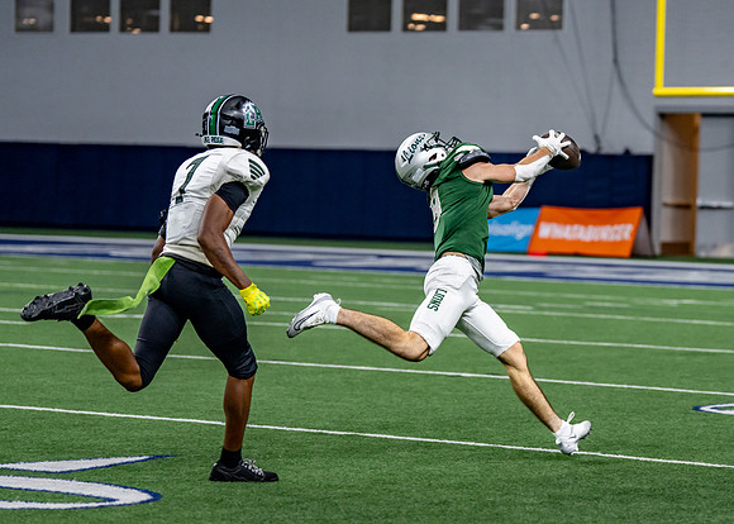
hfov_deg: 12.7
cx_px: 494
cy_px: 228
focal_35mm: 158
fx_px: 3292
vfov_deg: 9.1
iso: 1250
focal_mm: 113
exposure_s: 1/1000
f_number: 2.8
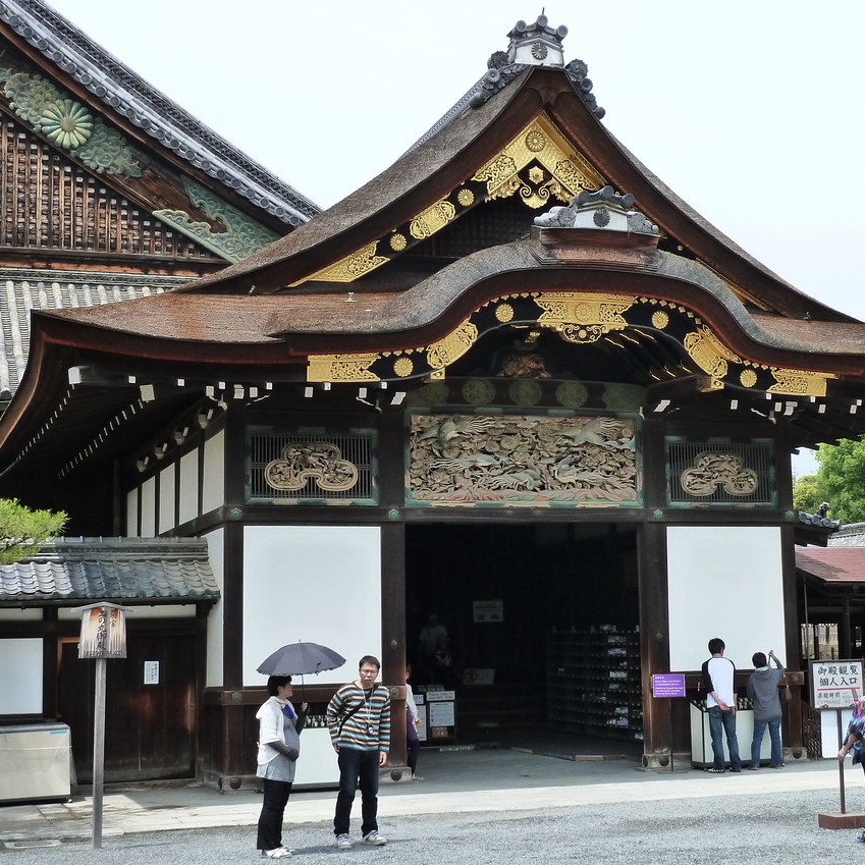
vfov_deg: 28.6
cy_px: 433
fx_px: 1696
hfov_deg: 28.5
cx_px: 528
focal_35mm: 60
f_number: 4
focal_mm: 7.9
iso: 200
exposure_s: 1/400
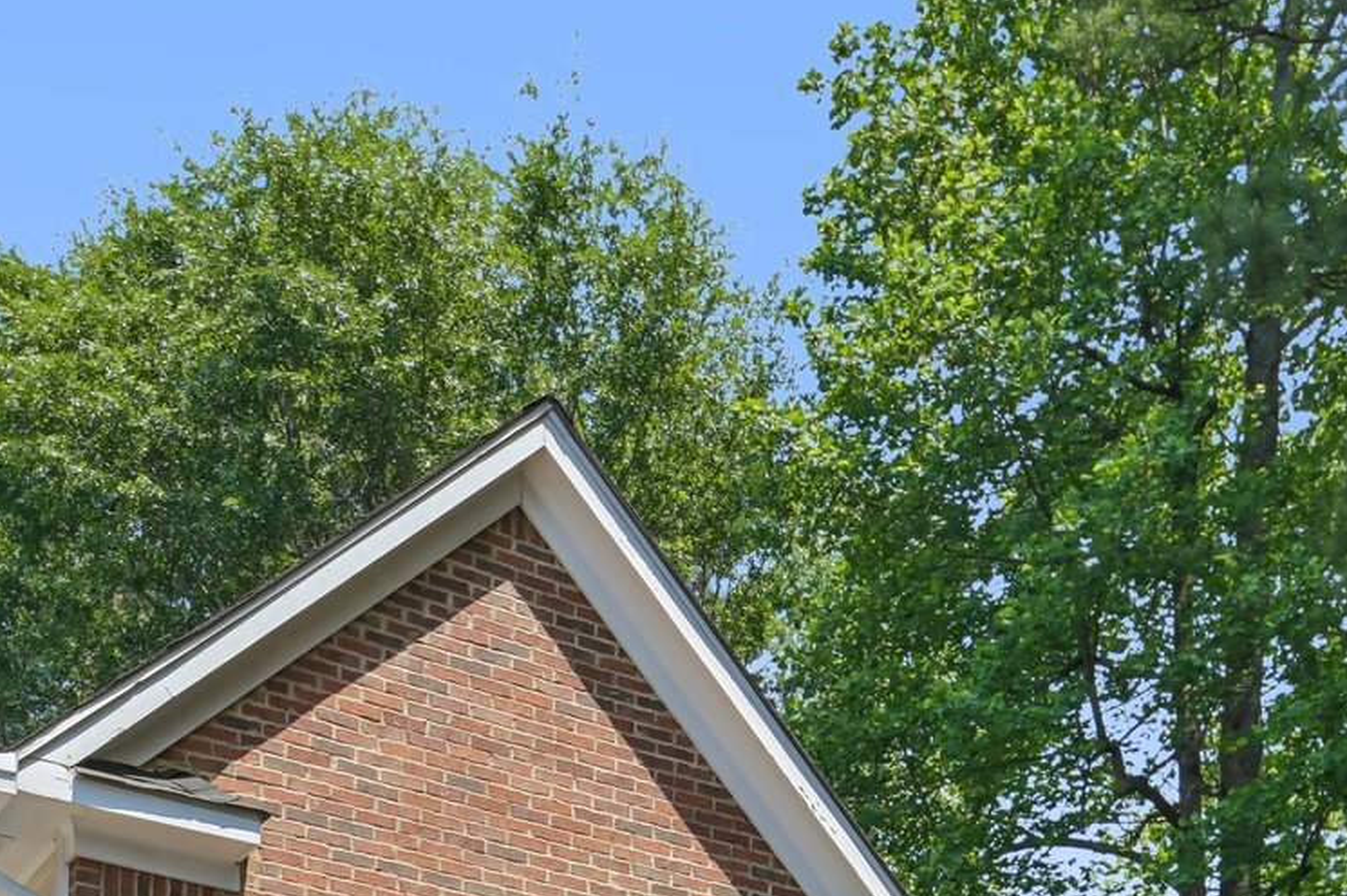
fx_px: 2057
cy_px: 1190
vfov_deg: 21.9
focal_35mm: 55
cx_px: 398
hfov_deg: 35.7
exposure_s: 1/200
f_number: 8
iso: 100
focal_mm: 20
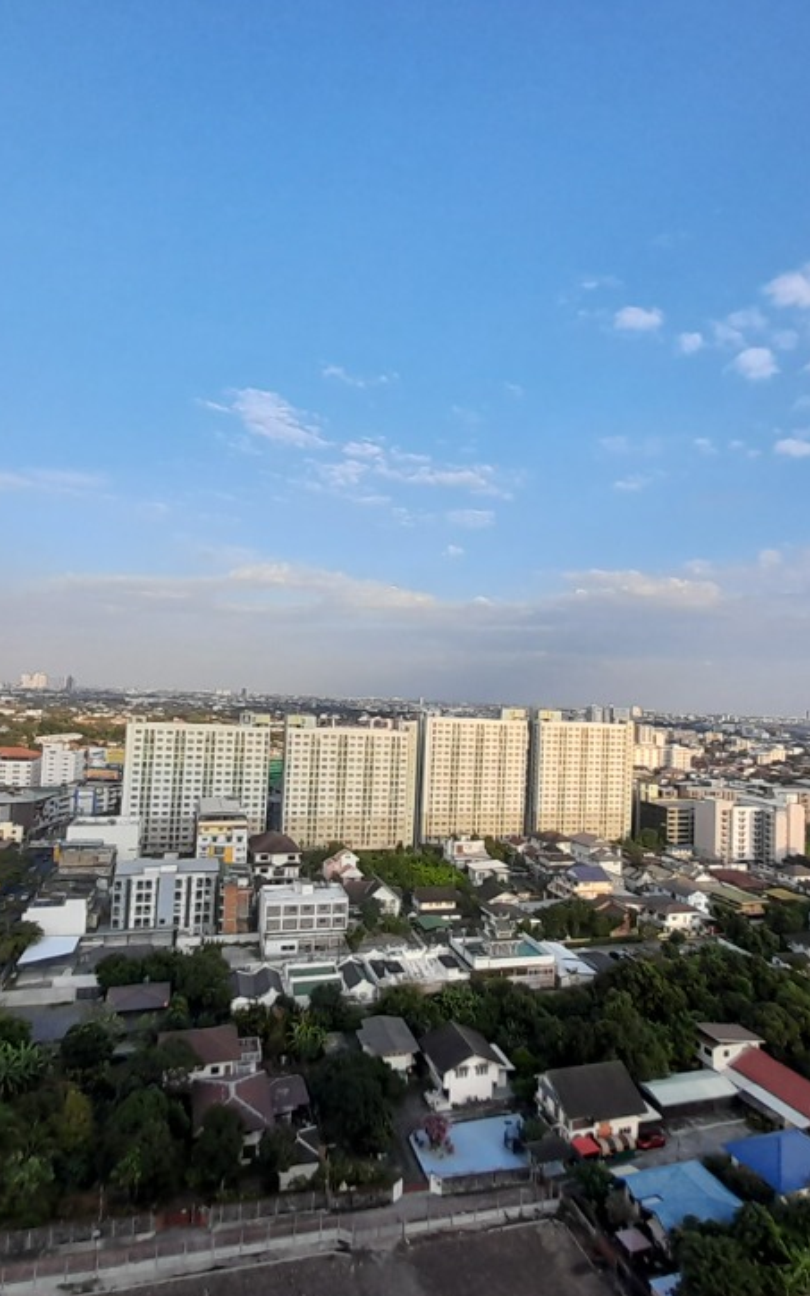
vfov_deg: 88.0
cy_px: 649
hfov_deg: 62.2
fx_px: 671
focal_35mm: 19
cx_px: 420
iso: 40
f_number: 2.2
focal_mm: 1.13
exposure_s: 1/572
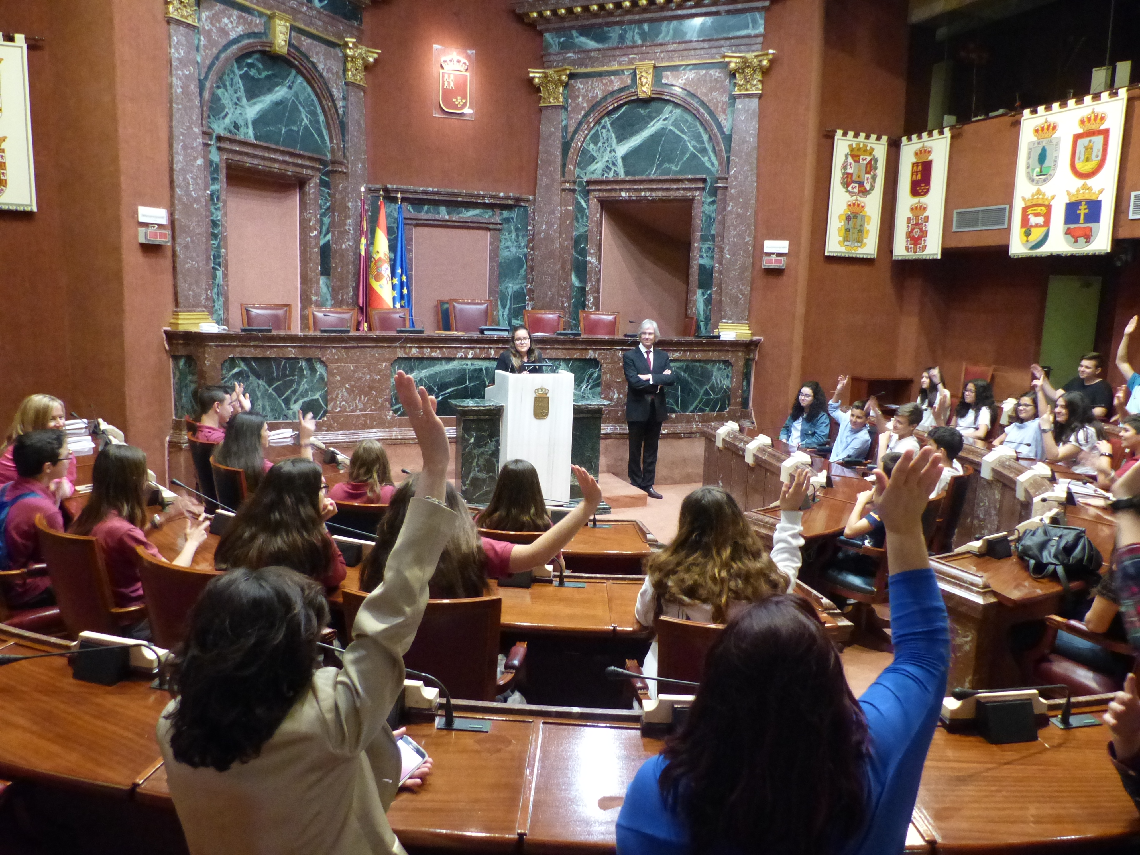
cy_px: 428
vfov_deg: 54.9
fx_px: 823
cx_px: 570
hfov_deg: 69.4
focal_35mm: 25
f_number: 2.8
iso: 800
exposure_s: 1/25
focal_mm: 4.5
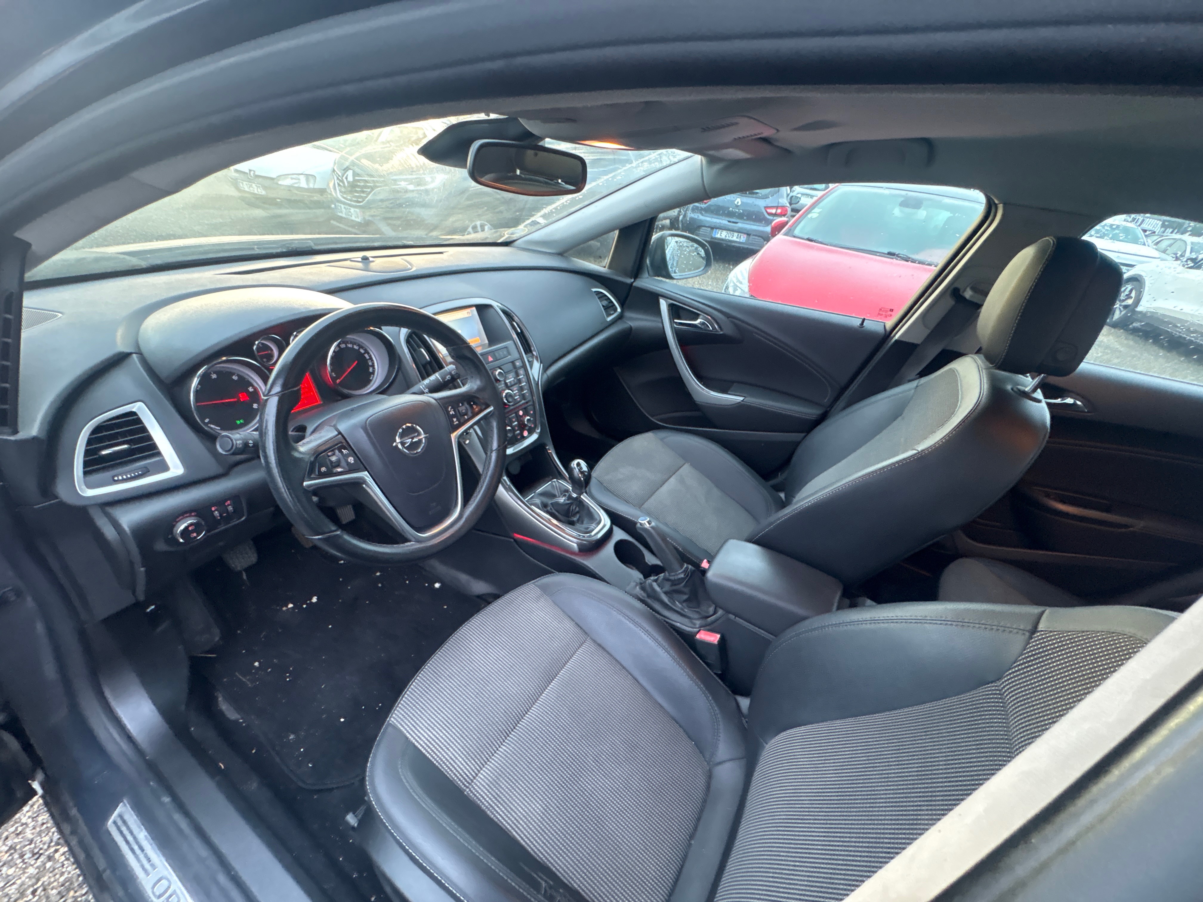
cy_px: 451
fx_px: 487
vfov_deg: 85.7
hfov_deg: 102.1
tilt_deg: -33.1
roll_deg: -6.1
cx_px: 602
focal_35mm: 14
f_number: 2.2
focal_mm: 2.22
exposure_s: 1/56
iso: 640
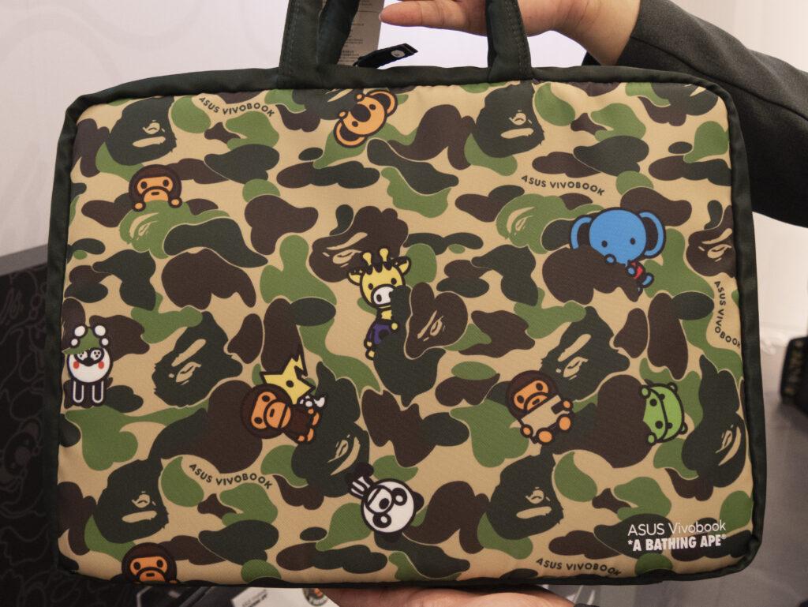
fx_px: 1284
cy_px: 304
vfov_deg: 26.6
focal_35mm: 55
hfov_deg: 34.9
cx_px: 404
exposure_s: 1/60
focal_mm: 14
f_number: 3.5
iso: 2000
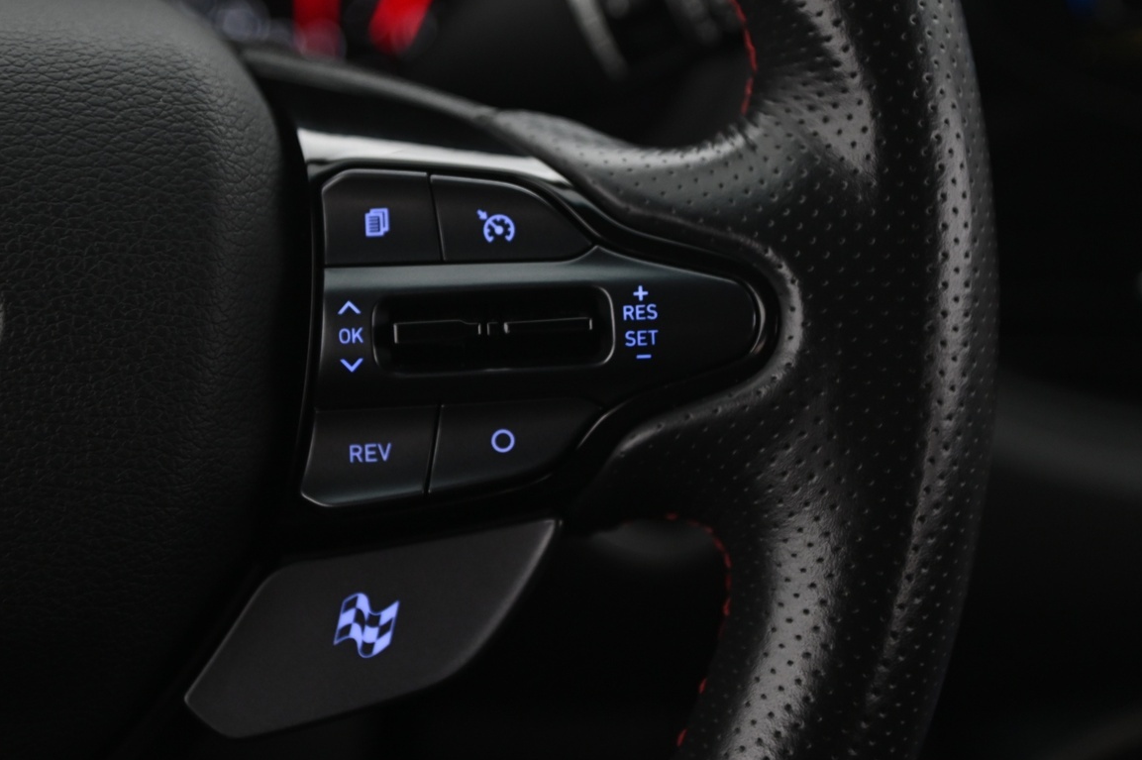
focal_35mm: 169
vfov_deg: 8.1
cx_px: 518
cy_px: 289
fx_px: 5357
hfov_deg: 12.2
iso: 2000
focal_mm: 120
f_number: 4
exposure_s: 1/20
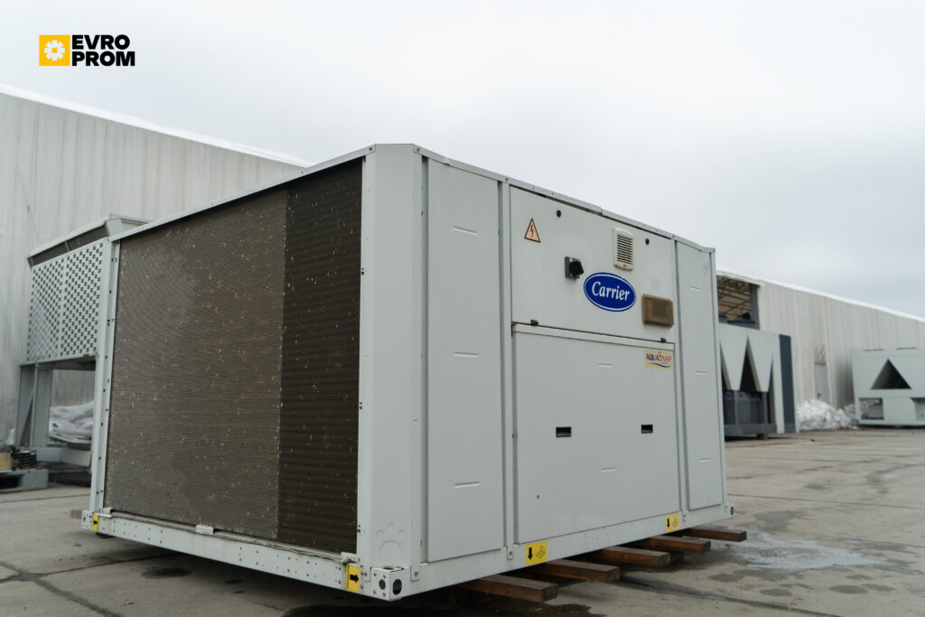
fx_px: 745
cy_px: 308
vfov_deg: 45.0
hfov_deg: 63.7
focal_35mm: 29
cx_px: 462
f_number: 4.5
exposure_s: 1/800
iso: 500
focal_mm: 29
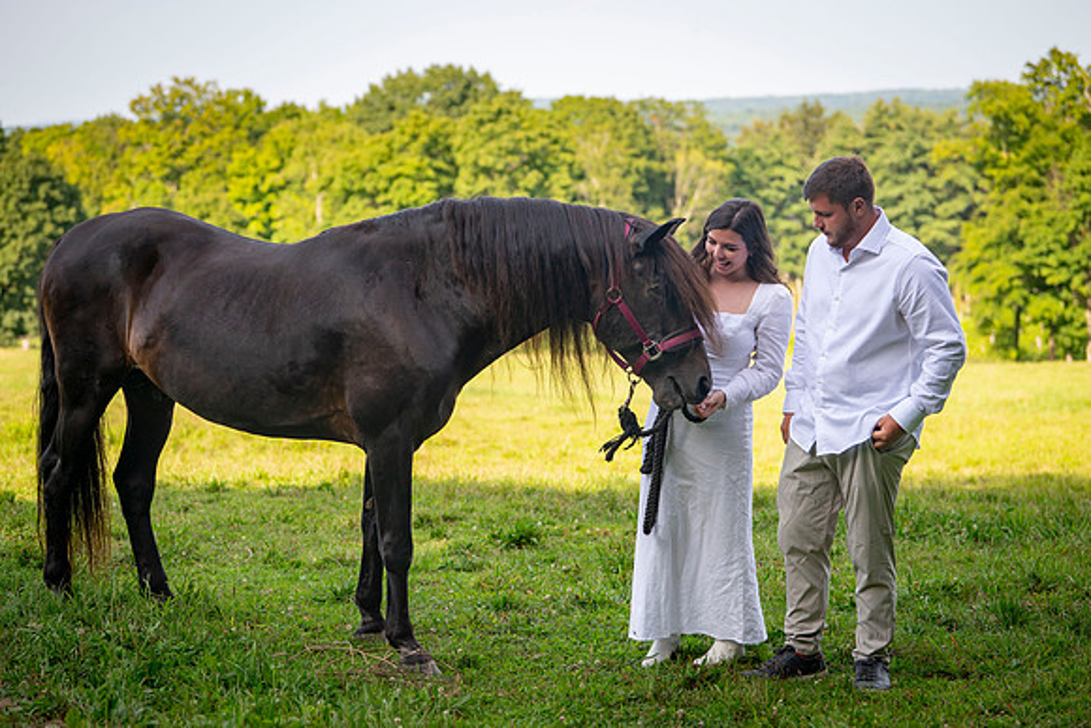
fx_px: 2277
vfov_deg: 18.2
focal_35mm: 75
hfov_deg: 26.9
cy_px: 358
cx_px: 546
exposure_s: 1/1250
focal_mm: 70
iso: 200
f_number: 3.5
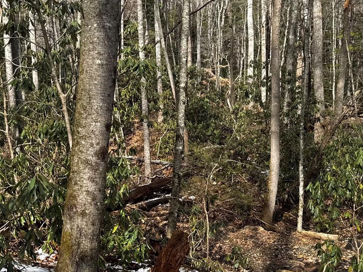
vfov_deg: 30.2
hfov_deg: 39.1
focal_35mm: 48
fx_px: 503
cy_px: 166
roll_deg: +2.7
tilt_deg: -6.7
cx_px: 115
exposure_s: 1/1456
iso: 80
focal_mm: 6.76
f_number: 1.78
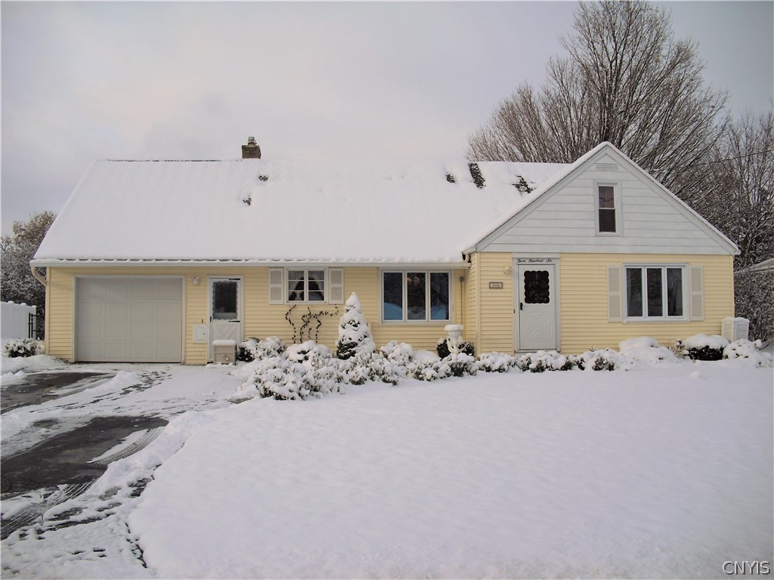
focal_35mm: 36
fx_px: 805
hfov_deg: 51.4
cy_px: 290
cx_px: 387
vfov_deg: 39.7
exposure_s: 1/200
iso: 64
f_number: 7.8
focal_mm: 6.3
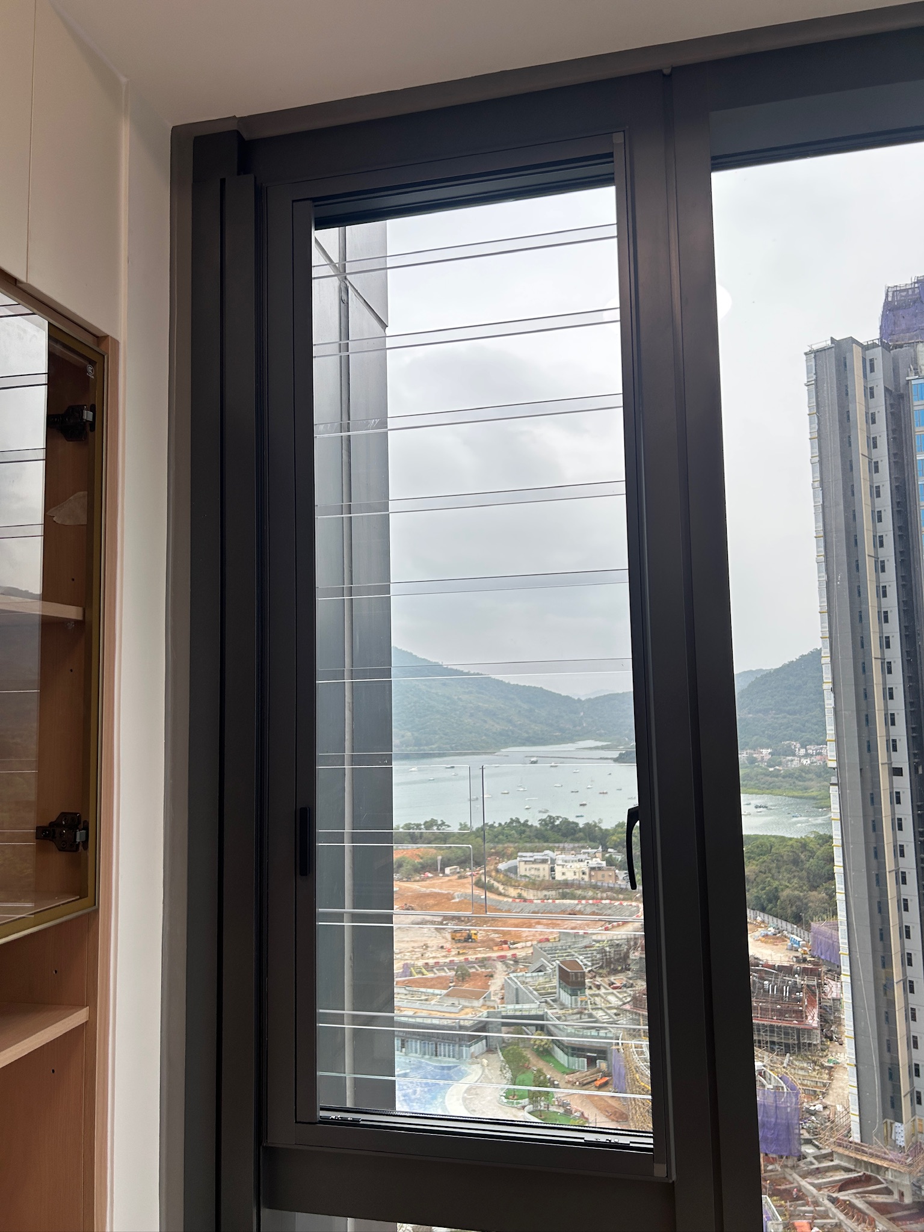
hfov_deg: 53.1
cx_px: 462
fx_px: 925
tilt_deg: +7.0
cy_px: 616
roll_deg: +0.9
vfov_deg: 67.3
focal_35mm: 26
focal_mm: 5.7
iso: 40
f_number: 1.5
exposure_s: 1/253
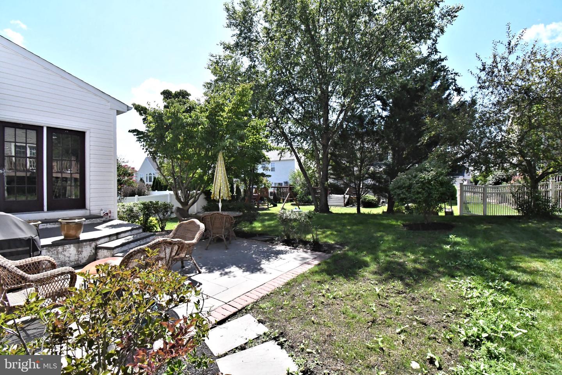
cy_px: 188
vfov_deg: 77.3
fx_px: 234
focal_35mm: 15
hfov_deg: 100.4
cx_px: 281
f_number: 11
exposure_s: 1/3200
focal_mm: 10
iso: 5000
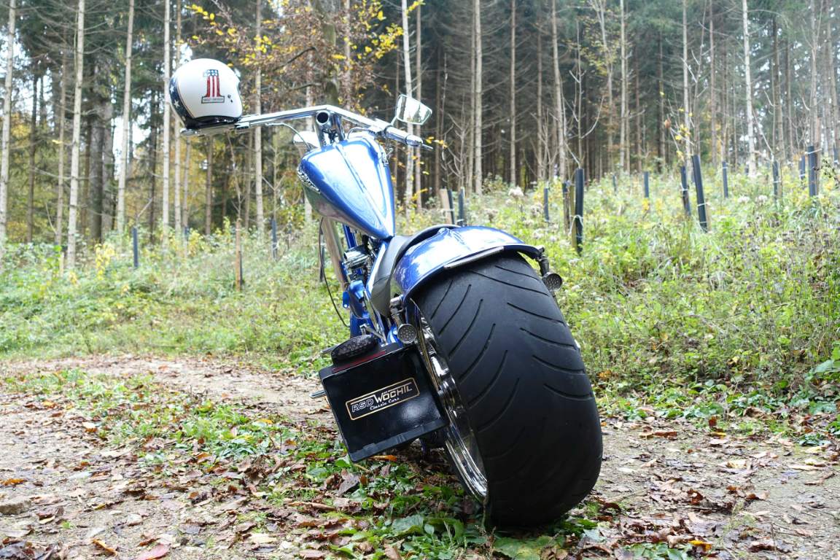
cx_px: 420
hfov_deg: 54.4
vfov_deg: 37.9
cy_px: 280
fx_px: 817
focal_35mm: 35
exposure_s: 1/50
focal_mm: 12.81
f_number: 2.8
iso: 125
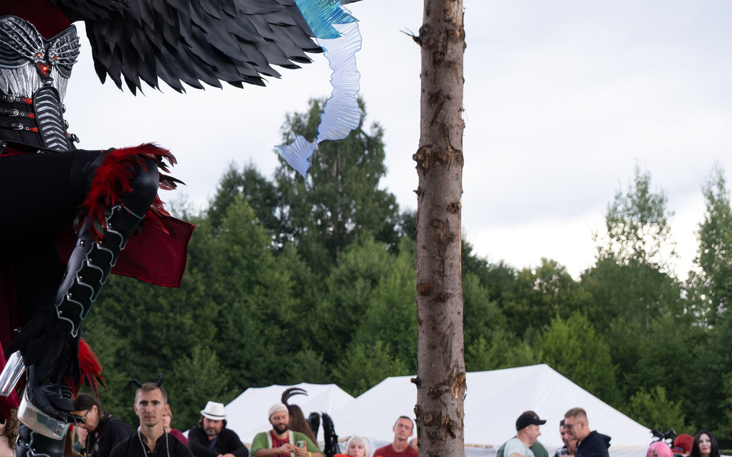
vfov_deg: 11.7
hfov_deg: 18.2
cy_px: 134
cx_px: 30
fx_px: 2234
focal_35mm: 112
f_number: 3.6
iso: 800
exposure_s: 1/800
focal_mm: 31.1
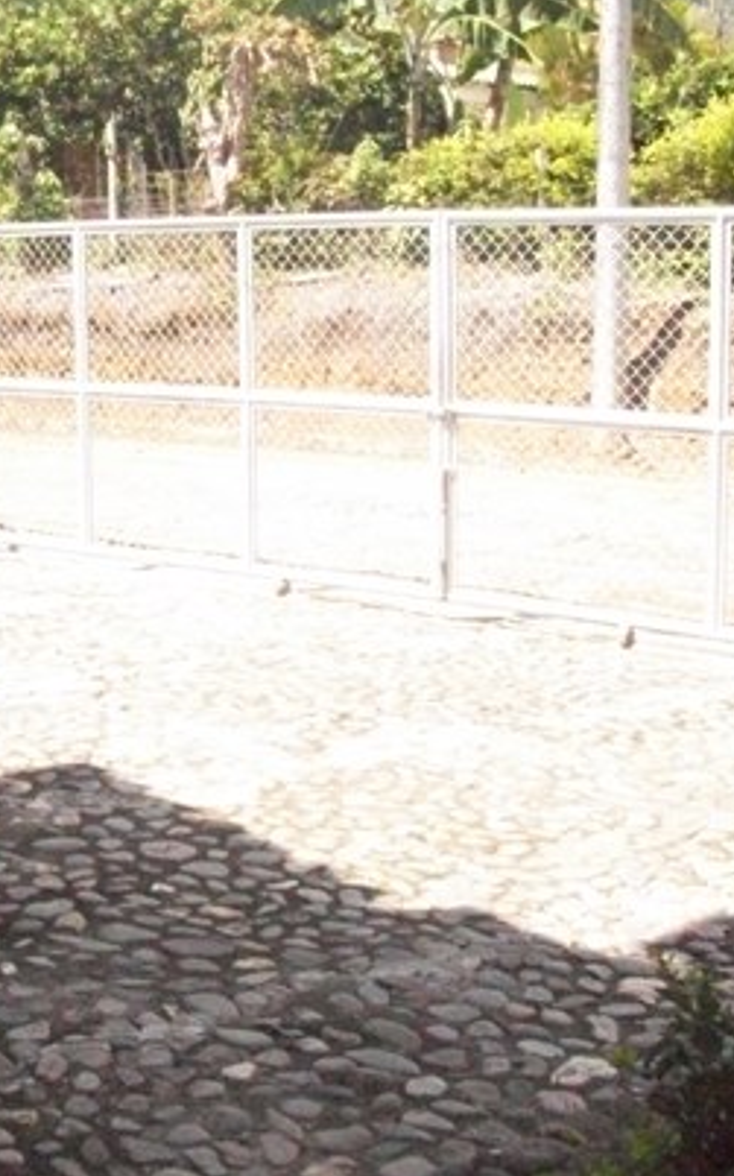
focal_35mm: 54
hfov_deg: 23.4
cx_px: 99
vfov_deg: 37.5
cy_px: 570
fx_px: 1730
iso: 1000
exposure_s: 1/1401
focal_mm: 5.7
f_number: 5.5
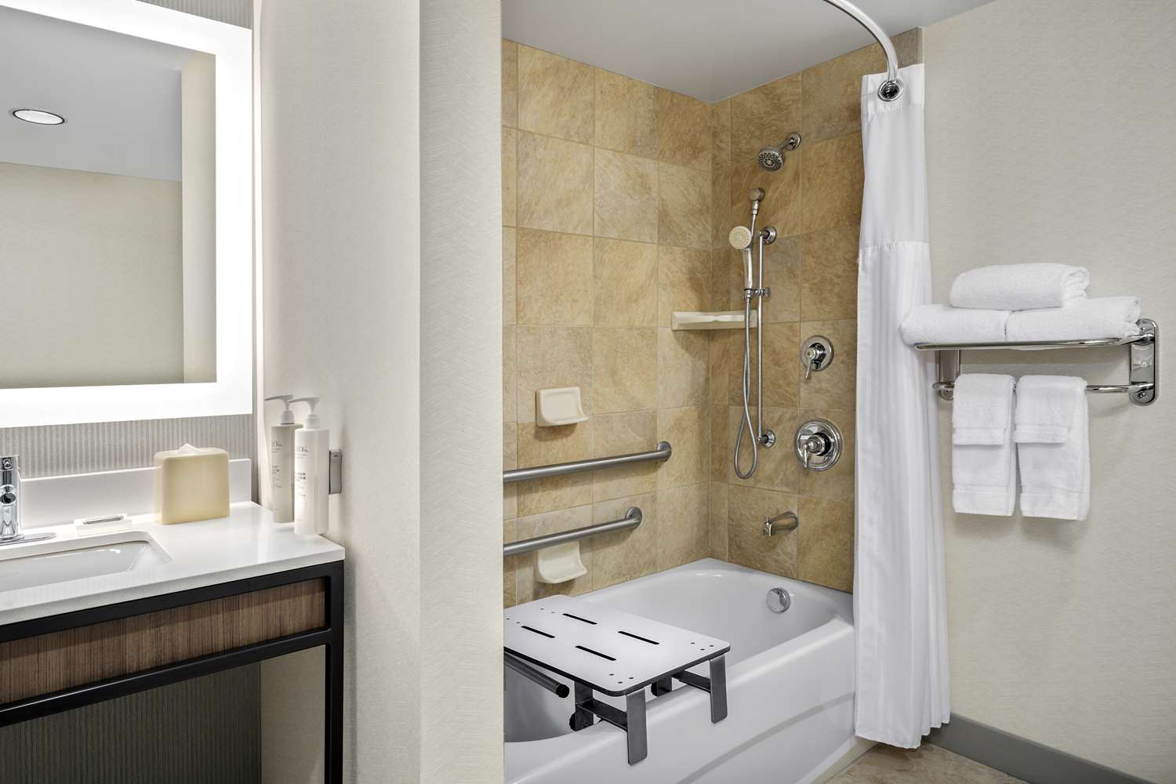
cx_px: 588
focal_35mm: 22
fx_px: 719
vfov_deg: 57.2
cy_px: 392
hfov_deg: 78.6
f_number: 11
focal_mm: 22
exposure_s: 1/250
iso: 400
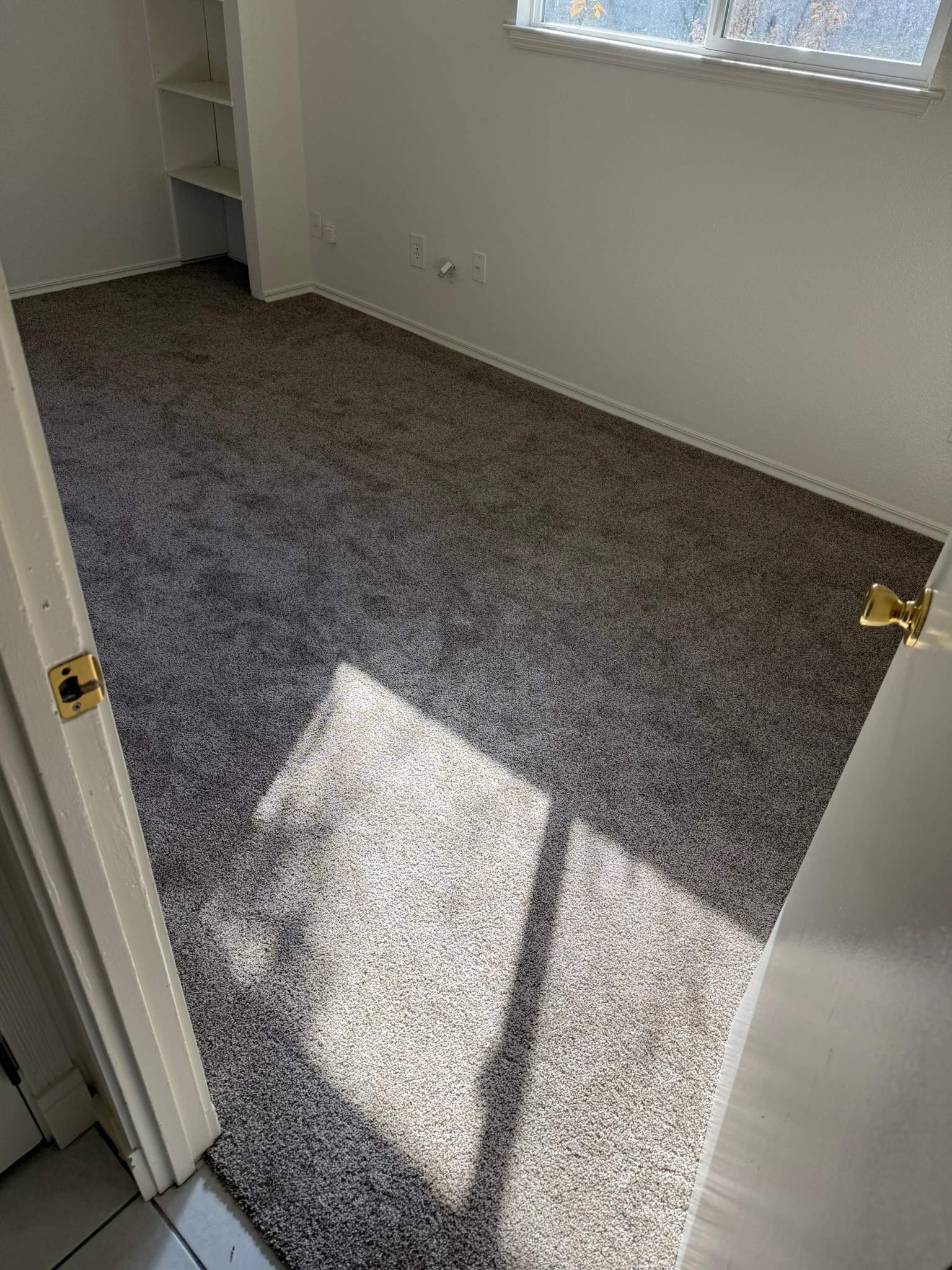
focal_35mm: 24
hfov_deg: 56.8
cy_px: 635
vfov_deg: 71.6
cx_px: 476
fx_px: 880
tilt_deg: -35.1
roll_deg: -5.1
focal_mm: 6.76
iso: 80
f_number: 1.78
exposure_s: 1/412
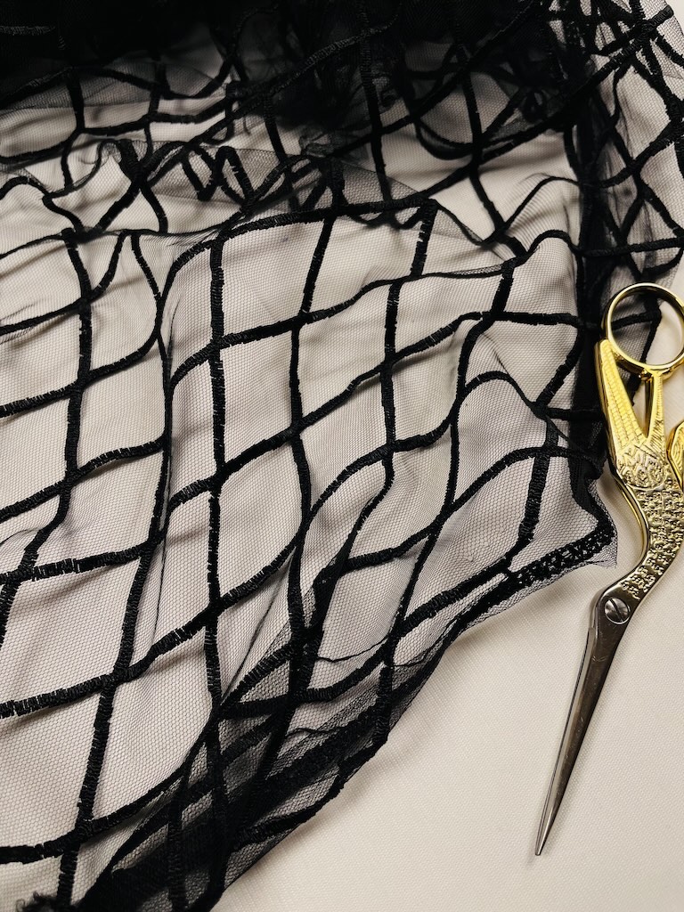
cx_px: 342
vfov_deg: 67.3
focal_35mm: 26
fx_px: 685
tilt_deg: -60.9
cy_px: 456
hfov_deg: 53.1
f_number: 1.6
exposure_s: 1/1072
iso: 50
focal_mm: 4.2
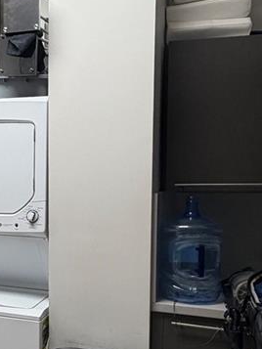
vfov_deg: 40.2
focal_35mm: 47
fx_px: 474
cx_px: 6
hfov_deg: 29.1
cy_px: 215
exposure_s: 1/60
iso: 160
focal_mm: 2.22
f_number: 2.2
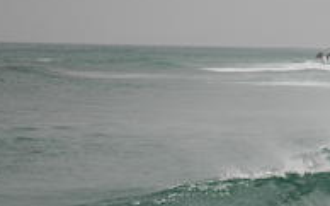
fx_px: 2723
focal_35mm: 303
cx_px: 402
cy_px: 203
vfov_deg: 4.3
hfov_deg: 6.9
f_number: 4.5
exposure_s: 1/2000
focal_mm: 70
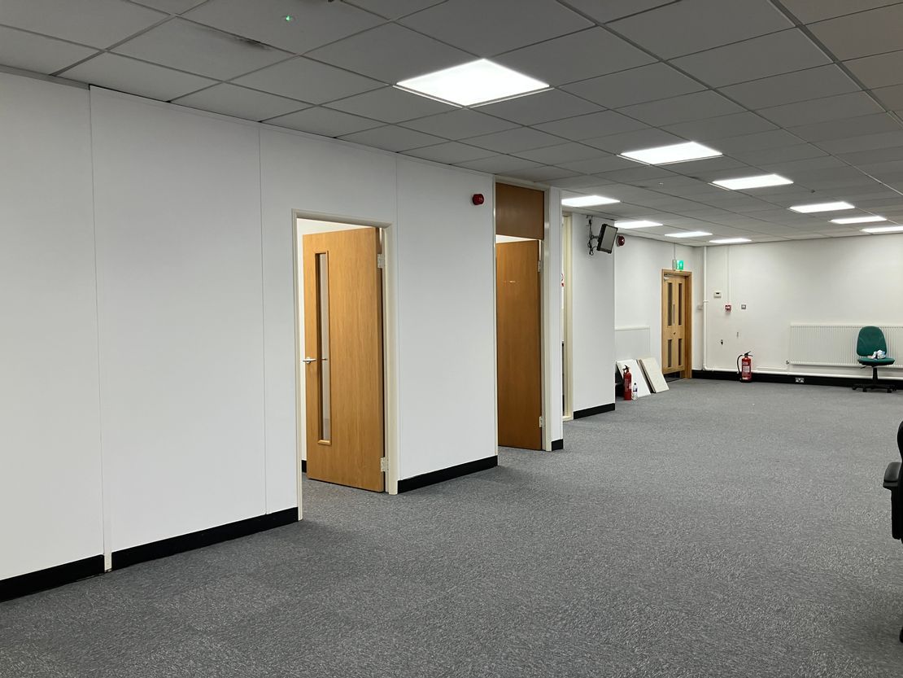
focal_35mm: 28
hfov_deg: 63.4
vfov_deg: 49.8
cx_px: 452
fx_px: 731
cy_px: 339
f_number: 1.8
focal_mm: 3.99
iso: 40
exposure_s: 1/50
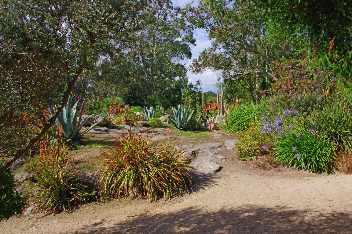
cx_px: 176
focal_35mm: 30
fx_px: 293
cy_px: 117
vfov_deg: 43.6
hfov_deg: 61.9
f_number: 10
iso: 200
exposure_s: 1/125
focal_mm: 20
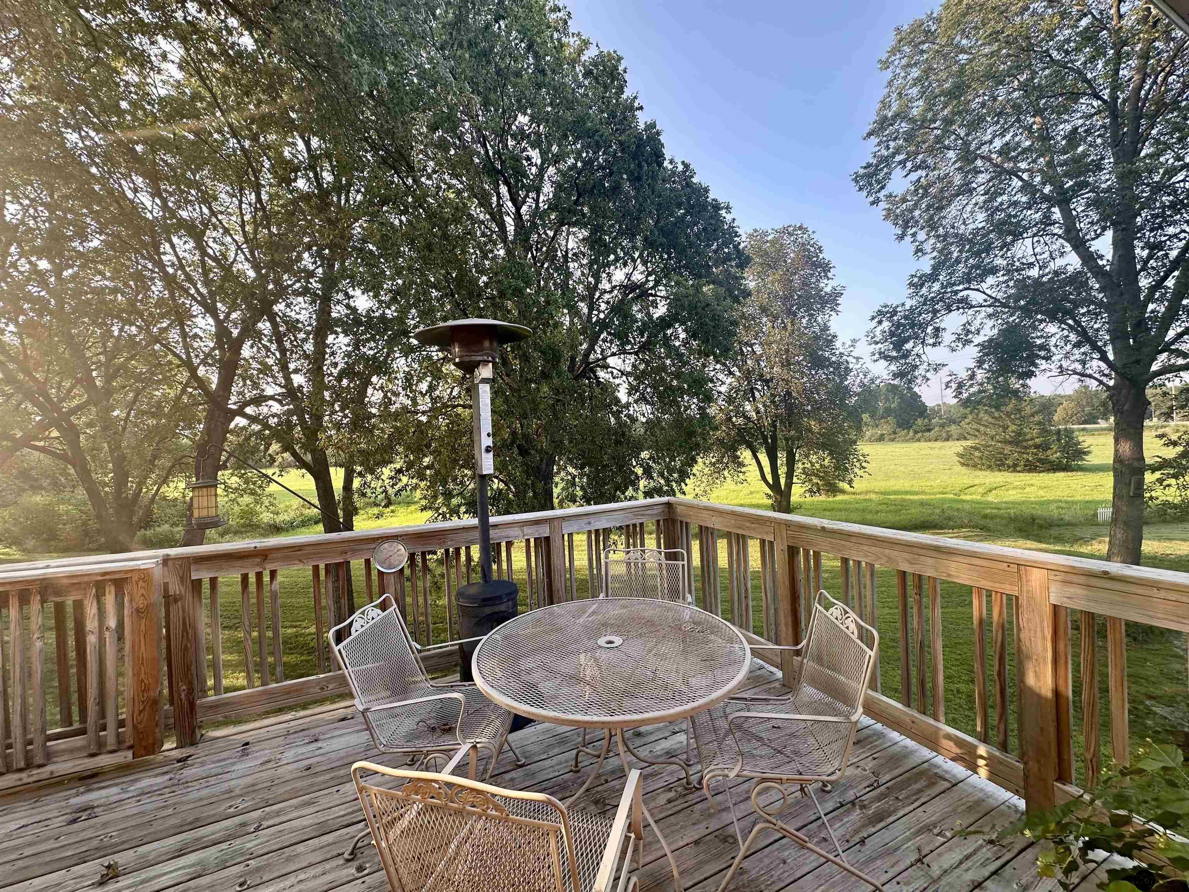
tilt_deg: +0.0
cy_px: 446
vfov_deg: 85.7
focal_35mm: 14
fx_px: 481
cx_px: 594
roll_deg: +2.0
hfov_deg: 102.1
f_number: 2.2
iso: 40
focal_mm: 2.22
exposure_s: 1/155
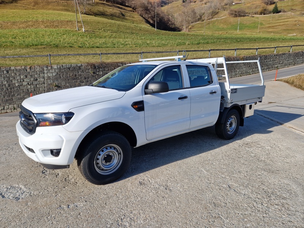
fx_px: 202
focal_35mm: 23
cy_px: 114
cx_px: 152
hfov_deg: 73.9
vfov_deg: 58.9
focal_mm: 5.4
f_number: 1.8
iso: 50
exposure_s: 1/1148
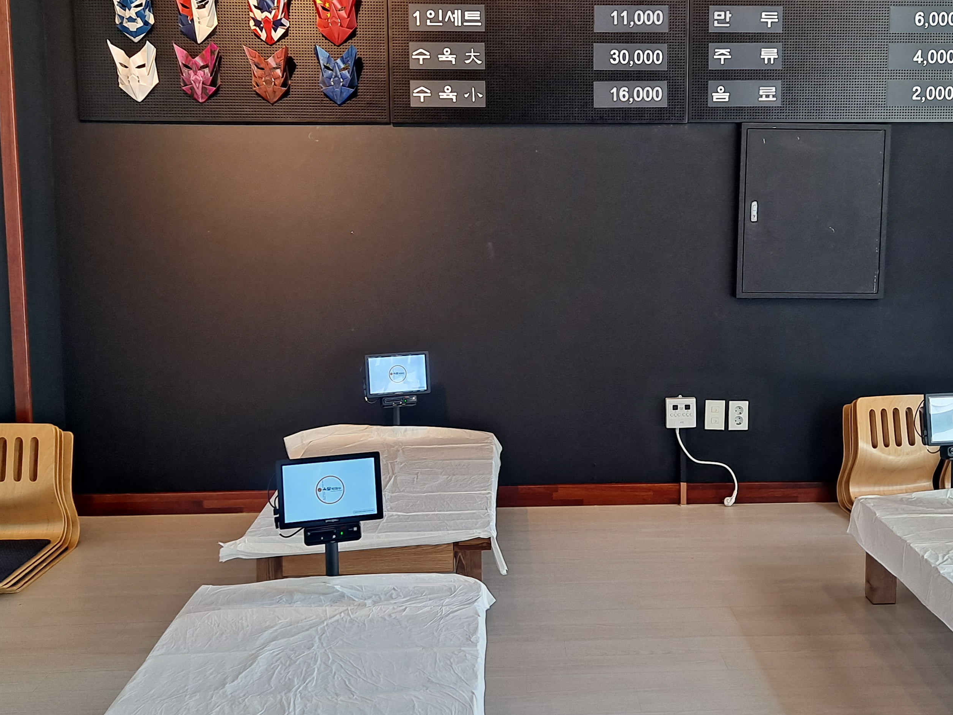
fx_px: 1101
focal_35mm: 40
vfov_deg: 35.9
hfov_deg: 46.5
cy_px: 304
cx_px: 578
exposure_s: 1/60
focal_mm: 4.6
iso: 64
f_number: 2
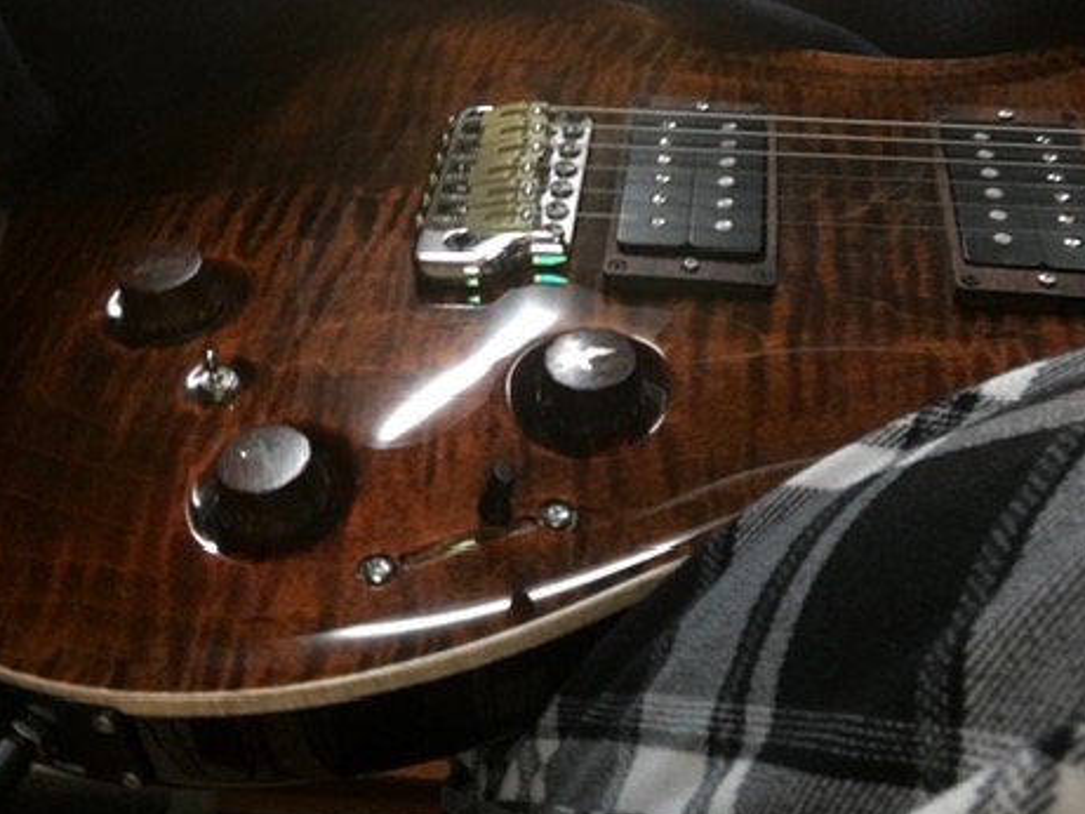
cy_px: 374
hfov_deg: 43.8
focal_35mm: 43
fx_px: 1348
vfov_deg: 33.6
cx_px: 579
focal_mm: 2.65
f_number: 2.2
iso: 80
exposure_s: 1/15
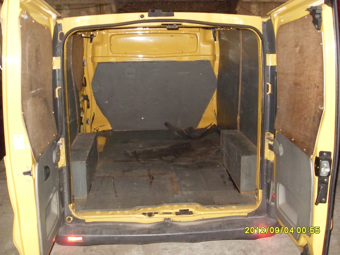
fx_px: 363
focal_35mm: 37
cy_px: 128
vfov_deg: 38.7
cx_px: 170
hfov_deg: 50.1
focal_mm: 6.3
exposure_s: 1/45
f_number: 2.8
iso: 400
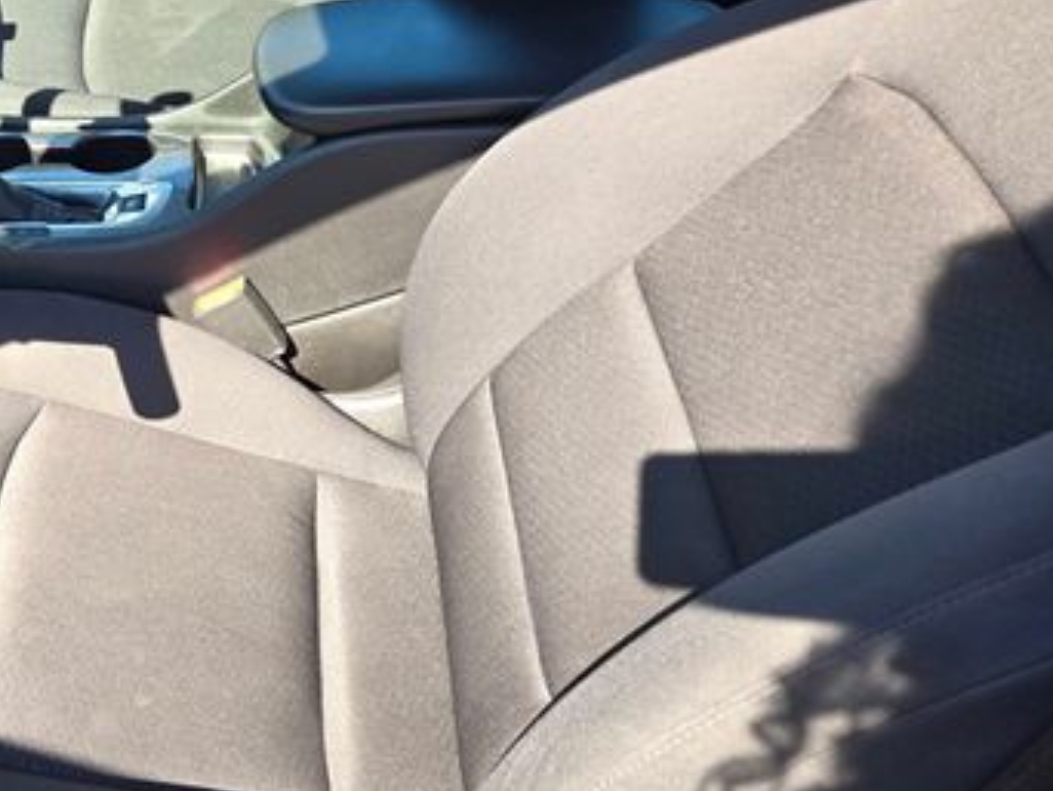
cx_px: 95
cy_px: 382
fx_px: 1309
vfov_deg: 33.6
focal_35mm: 43
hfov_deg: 40.4
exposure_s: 1/180
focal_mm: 5.4
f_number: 1.8
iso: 40
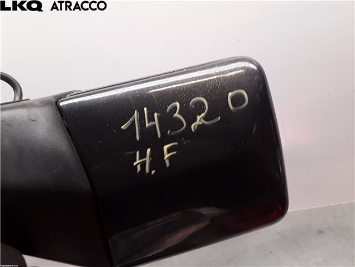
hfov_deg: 63.4
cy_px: 134
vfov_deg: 49.7
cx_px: 178
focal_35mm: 28
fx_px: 287
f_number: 1.9
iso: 100
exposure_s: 1/118
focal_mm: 2.91
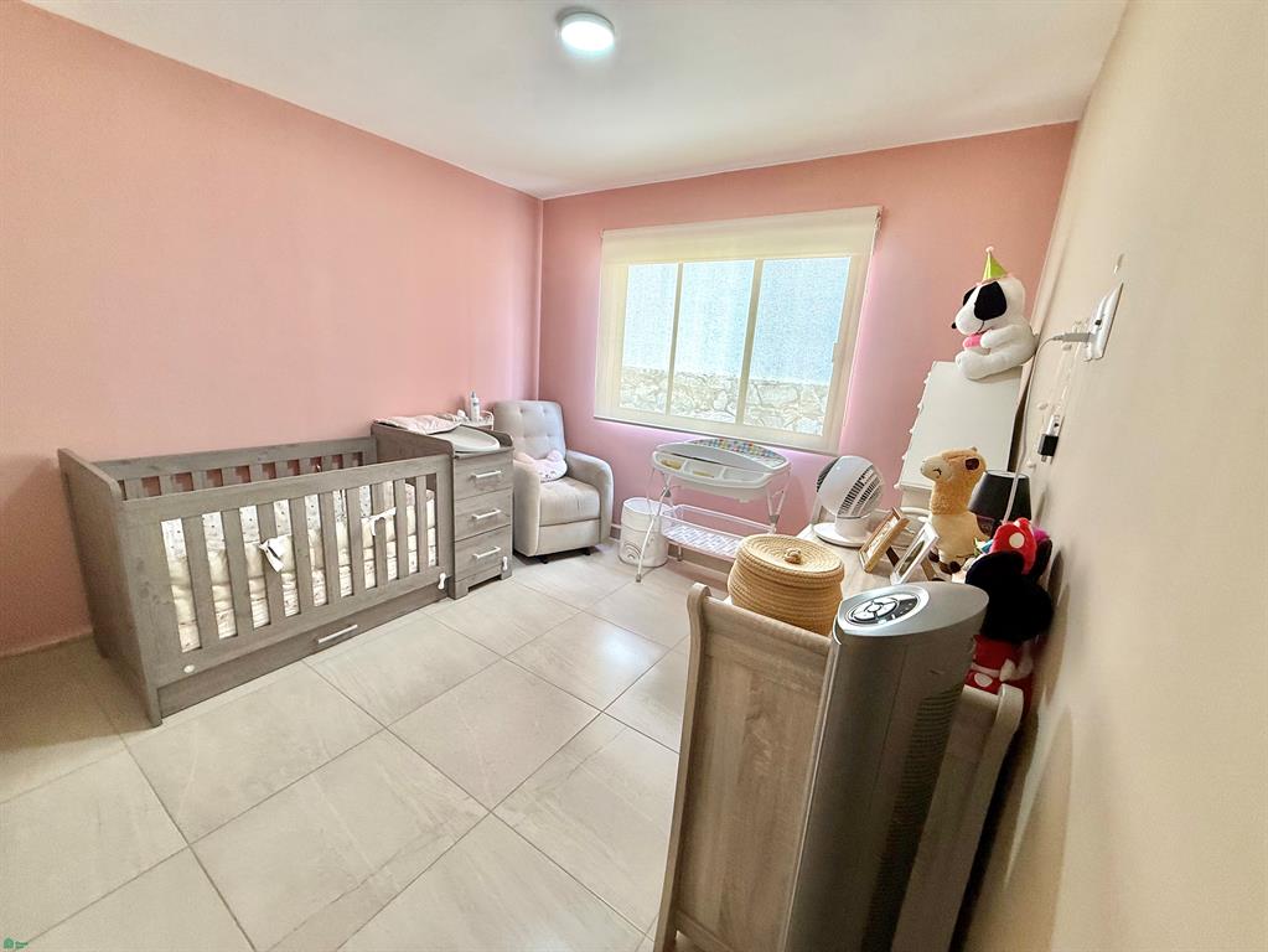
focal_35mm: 14
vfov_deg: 85.7
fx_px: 513
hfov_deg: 102.0
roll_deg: -3.8
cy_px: 476
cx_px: 634
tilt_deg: -13.4
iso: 100
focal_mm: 2.22
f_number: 2.2
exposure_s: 1/120
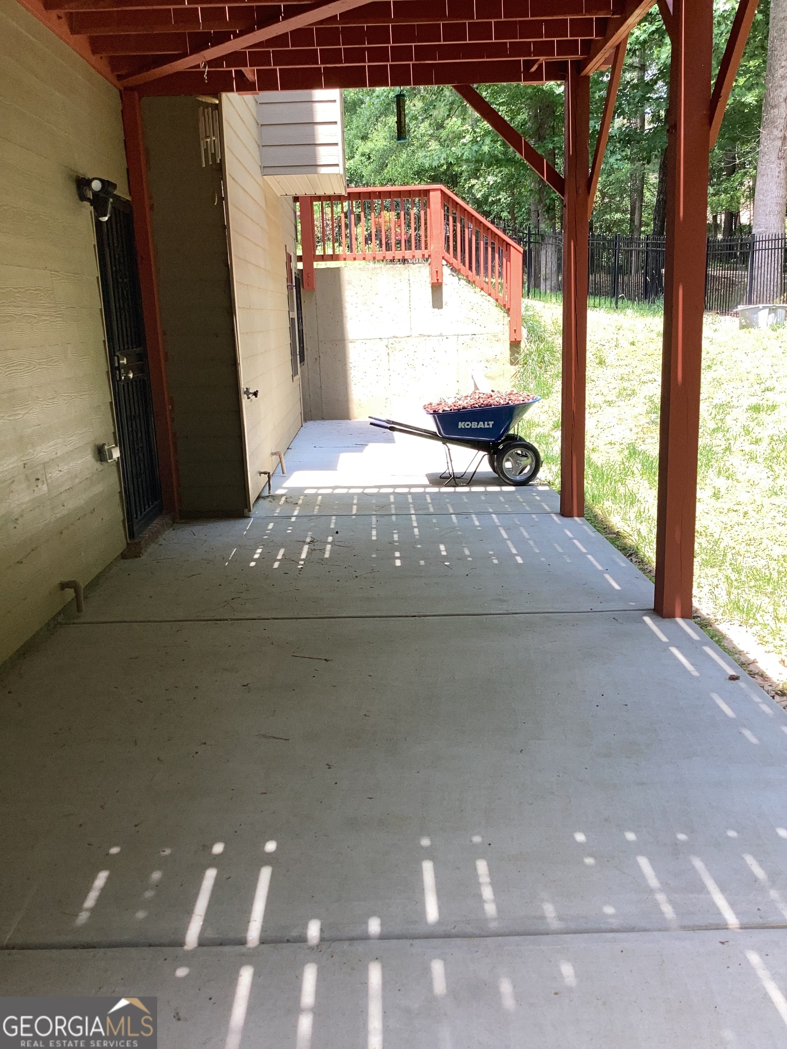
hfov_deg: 45.4
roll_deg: +2.0
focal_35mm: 31
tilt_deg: -13.9
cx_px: 394
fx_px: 940
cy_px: 524
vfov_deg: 58.4
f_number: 2.4
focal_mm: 3.3
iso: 25
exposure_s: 1/120
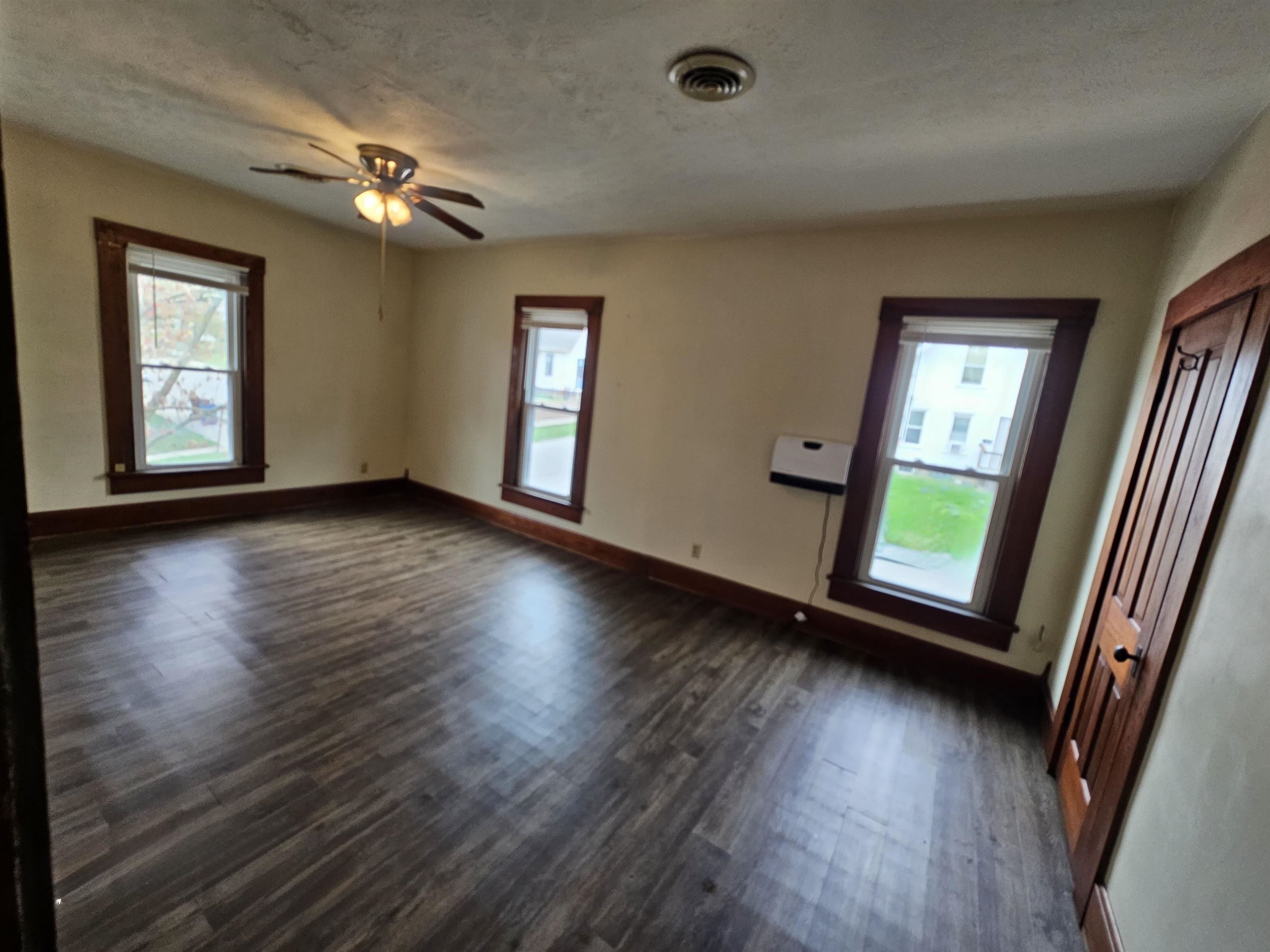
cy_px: 476
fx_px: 477
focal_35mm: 13
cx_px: 635
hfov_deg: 106.2
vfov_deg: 89.9
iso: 80
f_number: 2.2
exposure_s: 1/60
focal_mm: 2.2
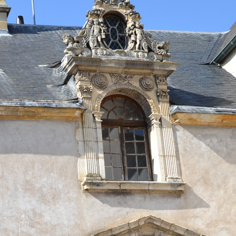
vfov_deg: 22.2
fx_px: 586
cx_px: -86
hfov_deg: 20.4
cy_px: 211
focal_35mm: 76
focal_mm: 18
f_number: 7.1
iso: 100
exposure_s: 1/200
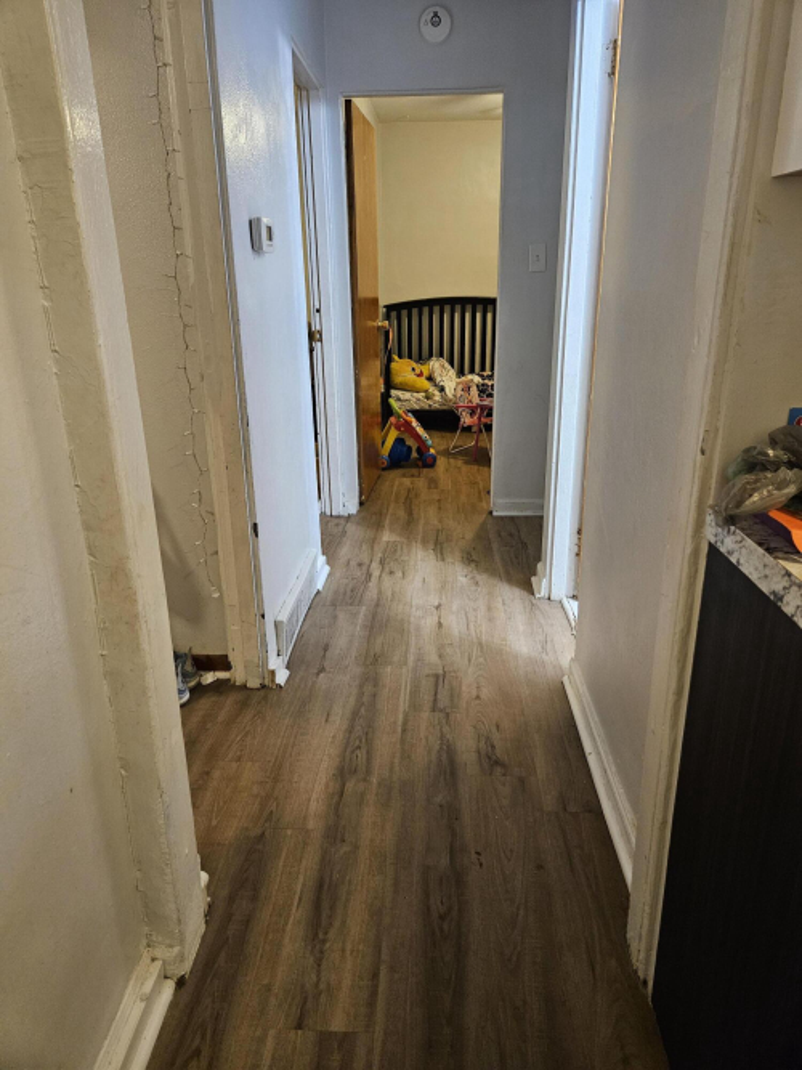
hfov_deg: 58.9
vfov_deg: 73.9
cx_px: 401
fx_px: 711
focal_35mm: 23
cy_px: 535
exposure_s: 1/60
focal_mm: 5.4
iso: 500
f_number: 1.8
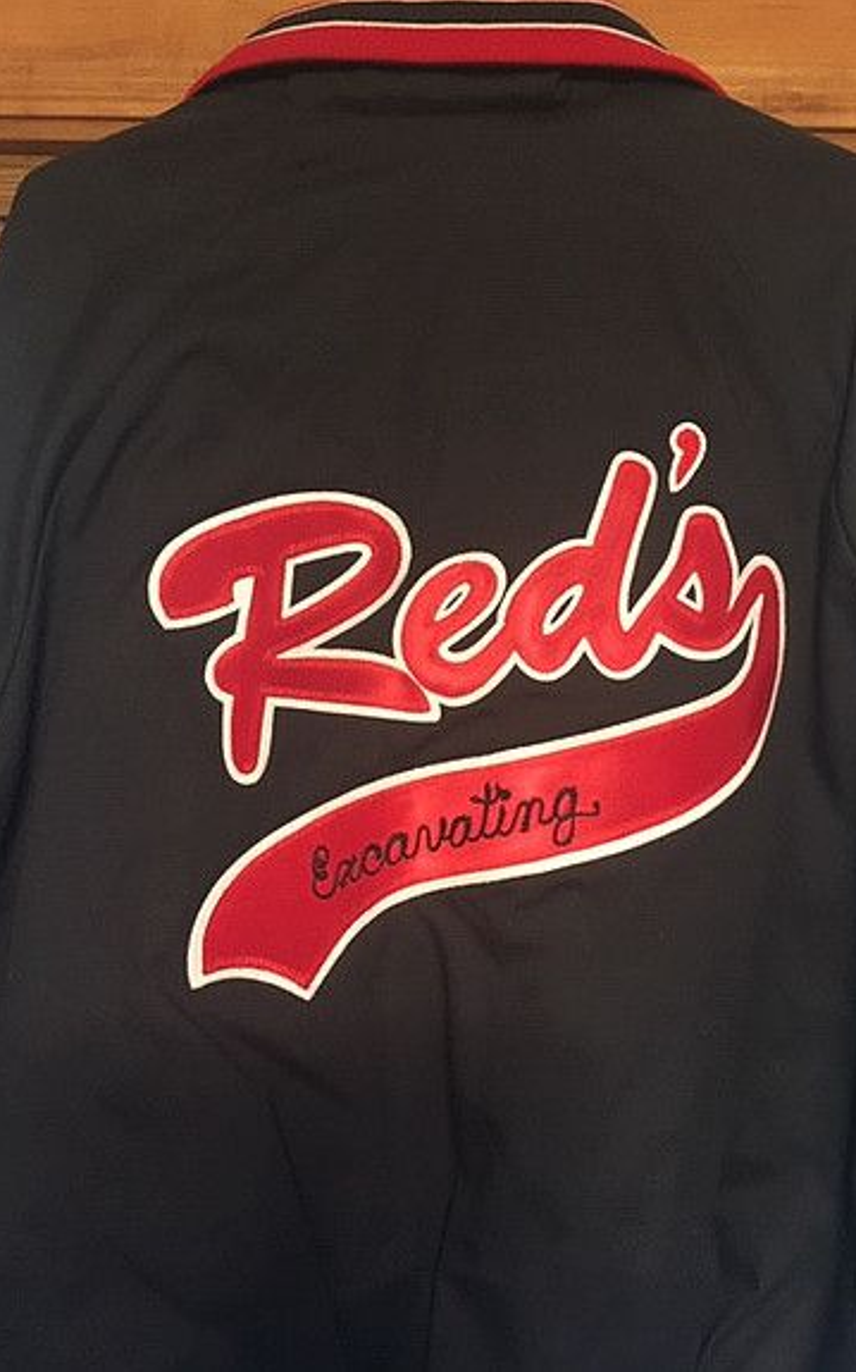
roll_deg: -0.9
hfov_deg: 40.5
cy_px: 682
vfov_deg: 61.3
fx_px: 1158
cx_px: 471
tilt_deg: -2.4
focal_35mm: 31
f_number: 2.2
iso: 200
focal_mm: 4.15
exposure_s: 1/15
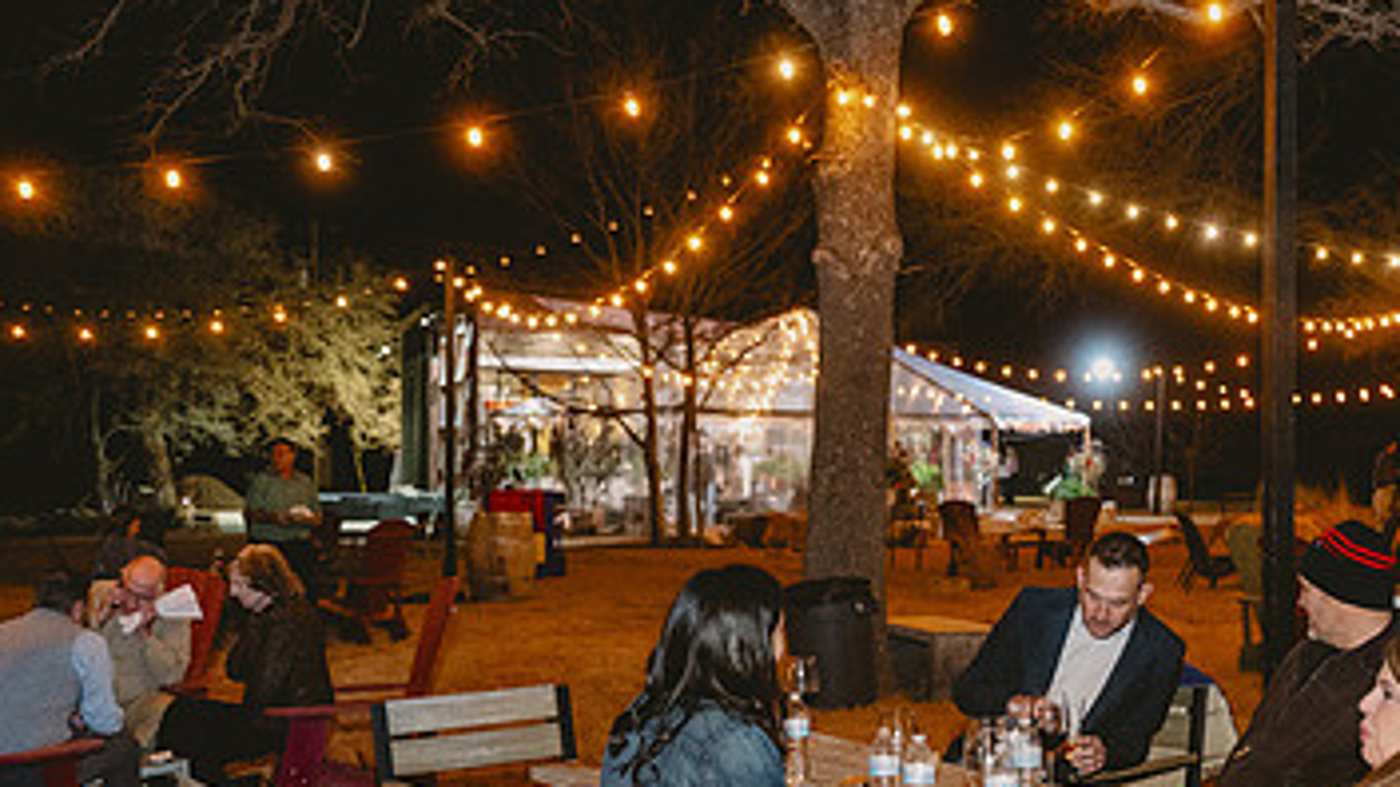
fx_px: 2079
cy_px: 660
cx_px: 879
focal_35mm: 56
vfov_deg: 21.1
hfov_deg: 37.0
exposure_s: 1/100
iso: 4000
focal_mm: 32.5
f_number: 3.2
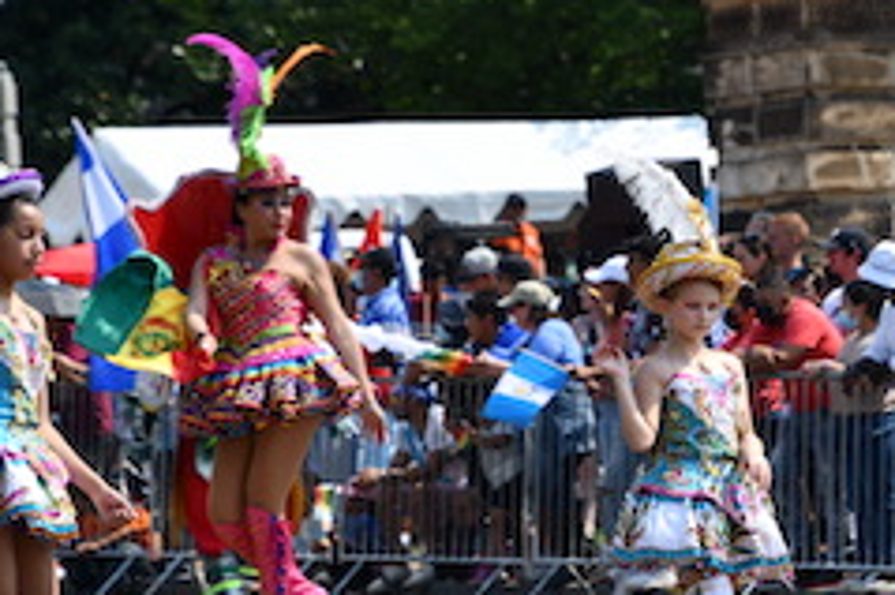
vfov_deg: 3.3
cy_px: 268
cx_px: 689
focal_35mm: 422
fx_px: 10484
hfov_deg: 4.9
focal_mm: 135
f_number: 8
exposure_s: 1/500
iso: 160
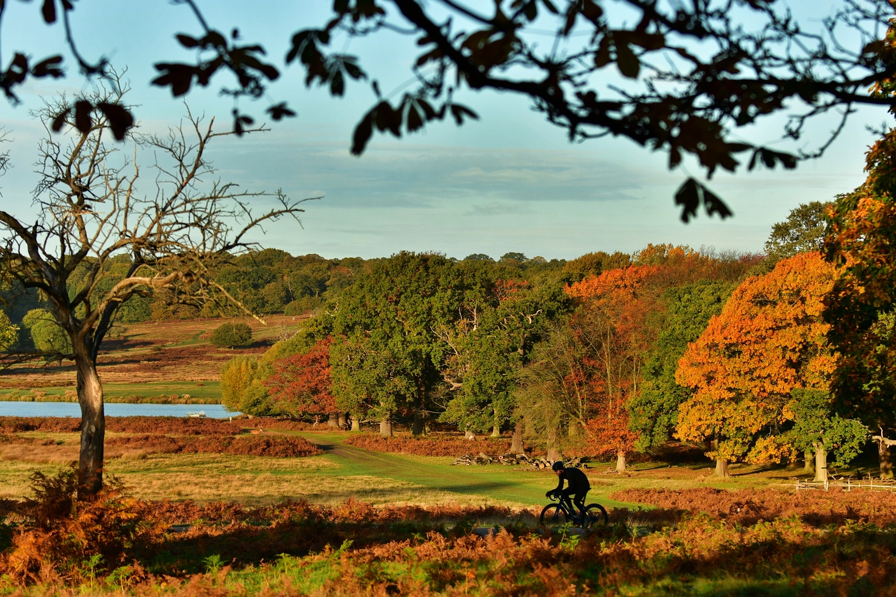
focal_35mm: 105
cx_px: 448
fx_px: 2613
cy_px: 298
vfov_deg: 13.0
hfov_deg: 19.5
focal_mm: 70
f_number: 3.2
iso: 100
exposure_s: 1/800
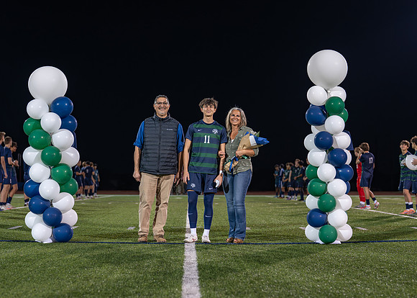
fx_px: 707
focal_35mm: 60
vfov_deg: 23.8
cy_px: 156
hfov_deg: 32.9
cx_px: 208
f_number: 2
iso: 1250
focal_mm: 50
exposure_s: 1/640
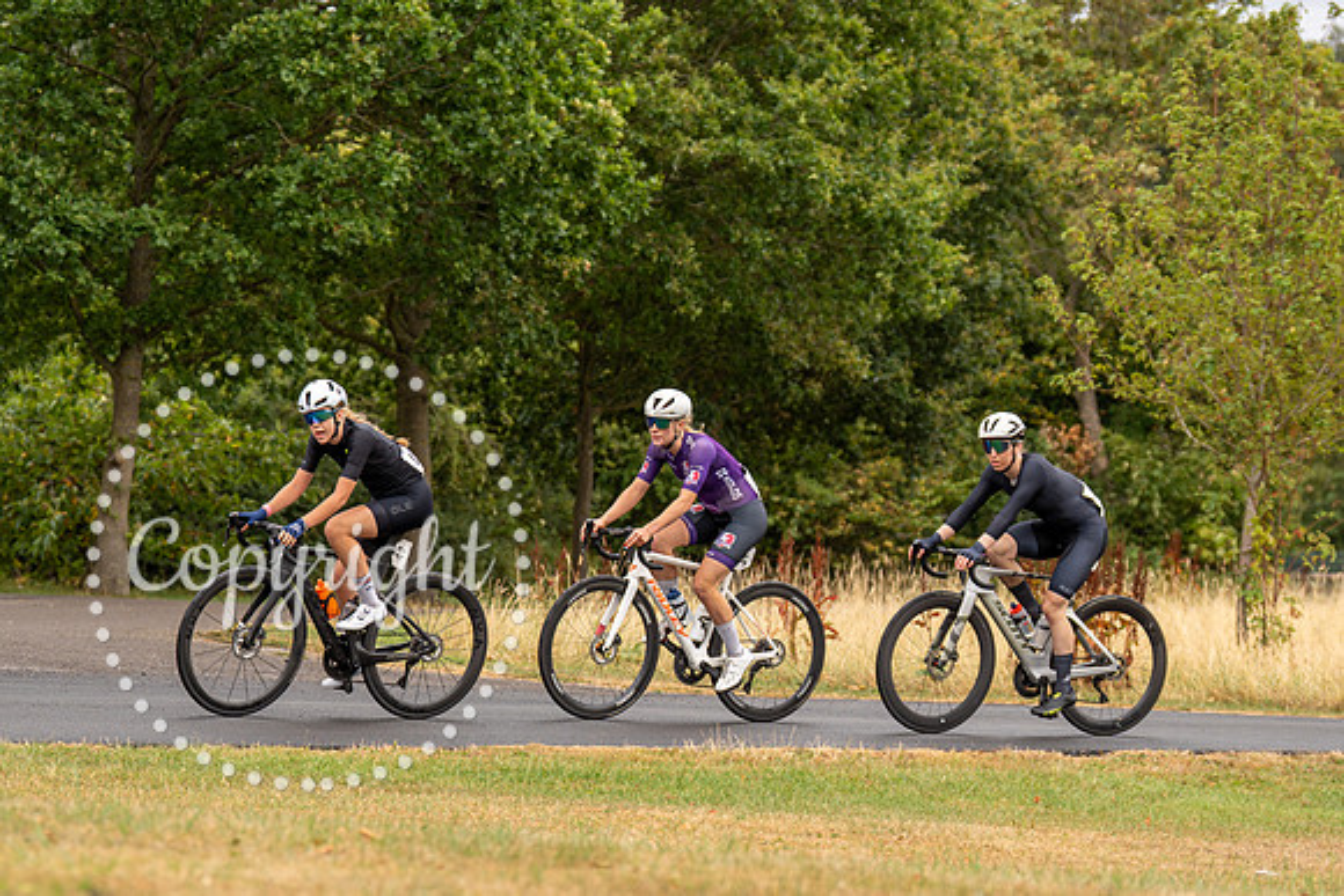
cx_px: 478
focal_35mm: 131
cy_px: 427
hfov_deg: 15.7
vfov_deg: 10.5
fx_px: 4881
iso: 250
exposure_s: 1/1000
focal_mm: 84
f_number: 3.5
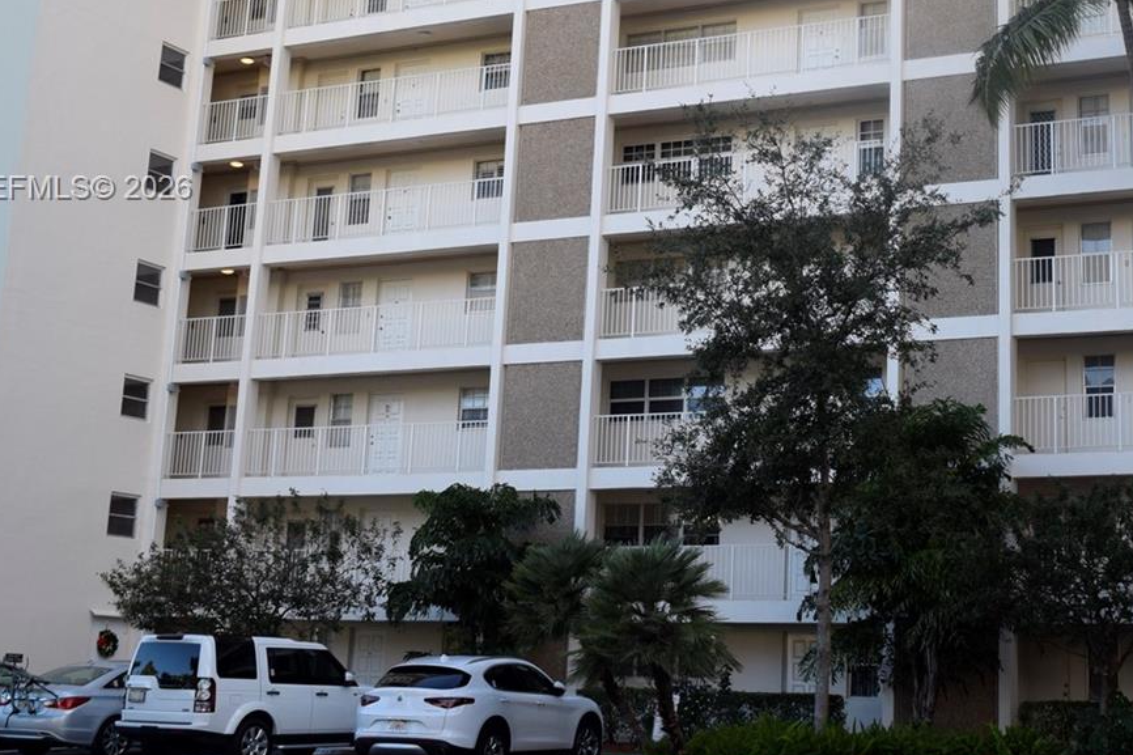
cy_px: 190
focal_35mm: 61
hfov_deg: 32.4
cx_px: 831
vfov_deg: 22.1
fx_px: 1919
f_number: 8
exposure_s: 1/250
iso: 400
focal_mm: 22
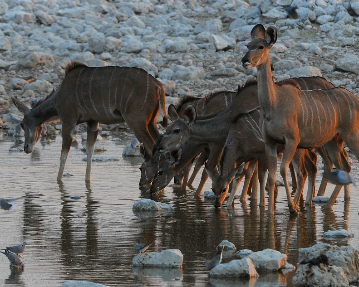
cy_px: 137
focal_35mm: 551
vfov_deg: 2.8
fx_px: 5855
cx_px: 187
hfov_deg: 3.5
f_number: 5.6
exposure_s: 1/200
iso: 500
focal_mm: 310
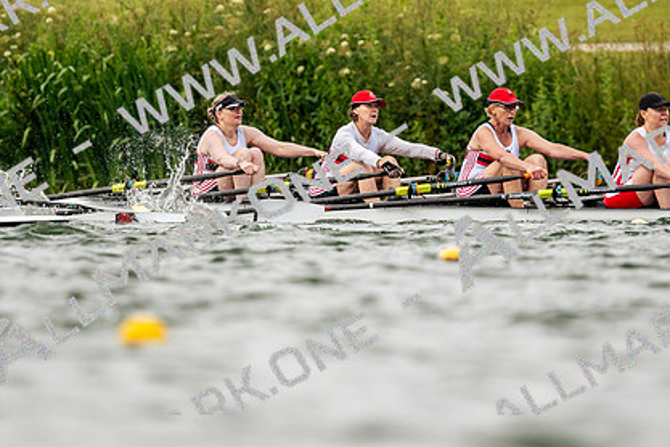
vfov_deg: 1.1
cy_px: 139
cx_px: 317
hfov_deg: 1.6
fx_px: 23299
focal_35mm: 1252
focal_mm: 600
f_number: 6.3
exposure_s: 1/2000
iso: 500
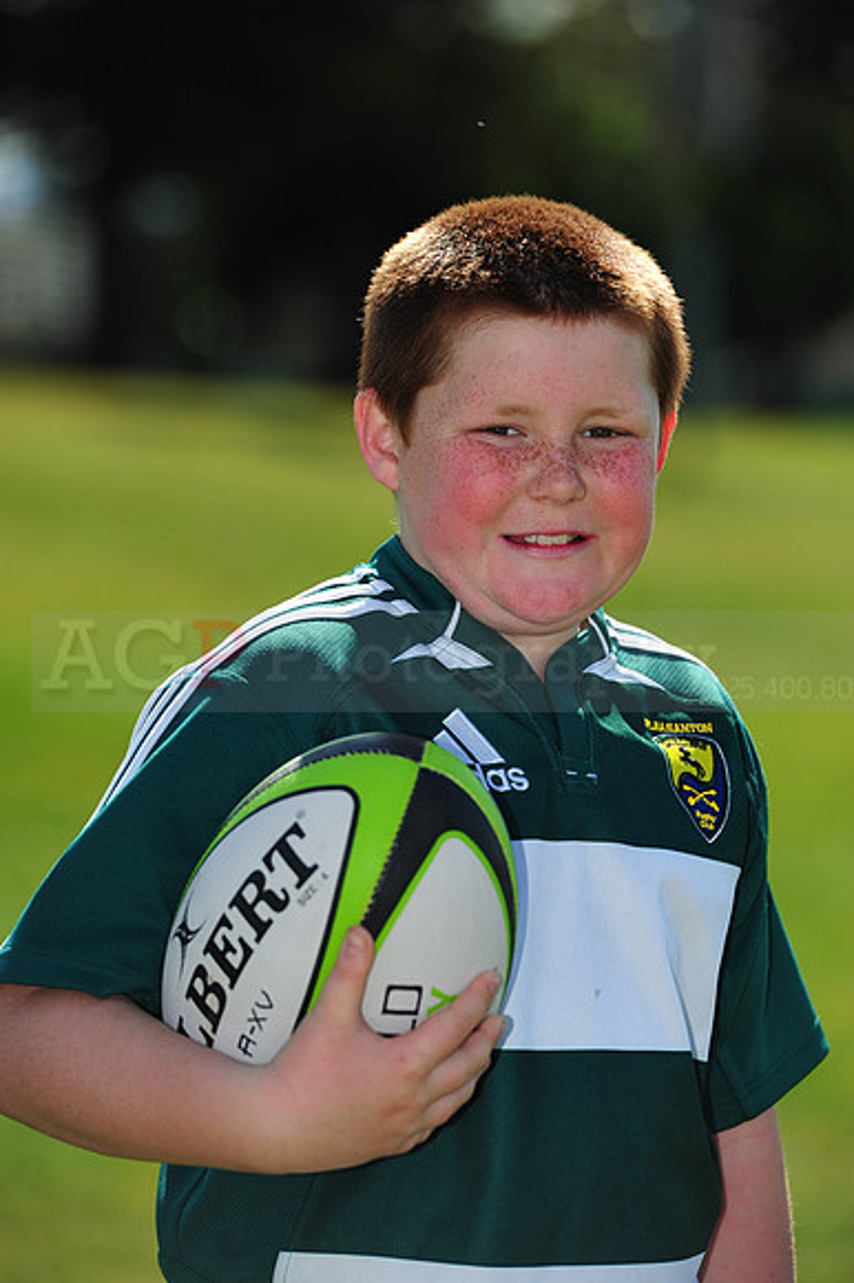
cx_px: 427
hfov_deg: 6.9
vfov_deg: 10.3
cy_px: 642
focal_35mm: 200
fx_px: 7125
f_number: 4.5
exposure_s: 1/1250
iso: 200
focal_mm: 200
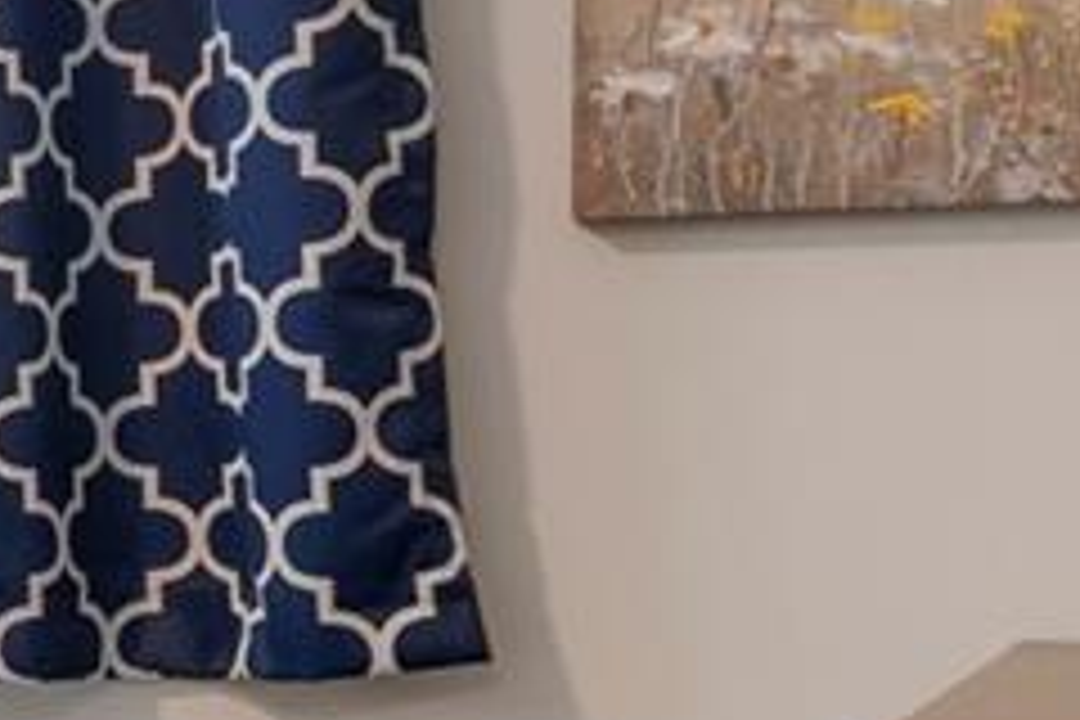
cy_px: 450
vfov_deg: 13.2
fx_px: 3100
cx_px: -1606
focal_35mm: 103
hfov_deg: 13.5
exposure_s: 1/1.67
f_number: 8
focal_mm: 15.5
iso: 500
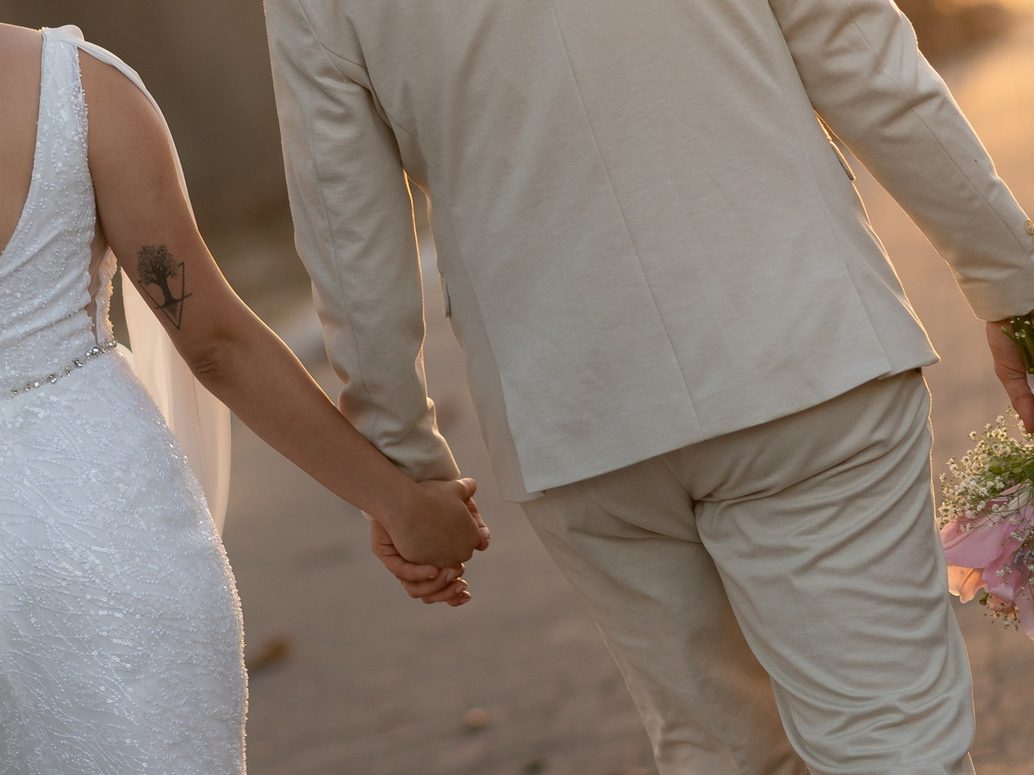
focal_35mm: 185
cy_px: 171
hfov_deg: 10.7
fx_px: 5526
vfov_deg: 8.0
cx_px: 439
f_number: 2
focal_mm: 85
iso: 500
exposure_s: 1/1250
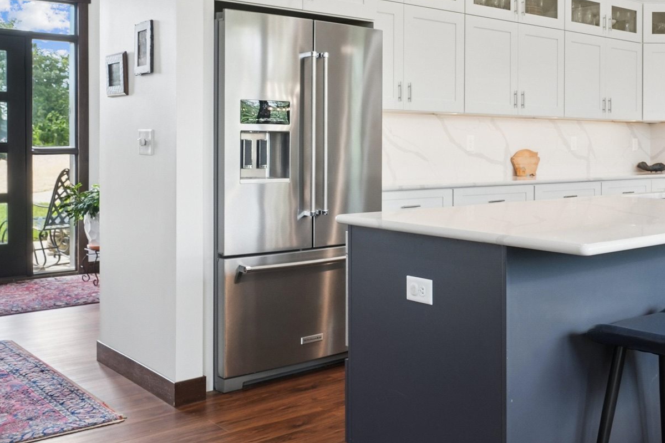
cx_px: 496
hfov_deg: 45.8
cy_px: 136
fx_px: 757
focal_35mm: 41
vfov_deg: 32.3
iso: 400
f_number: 10
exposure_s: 1/20
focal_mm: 16
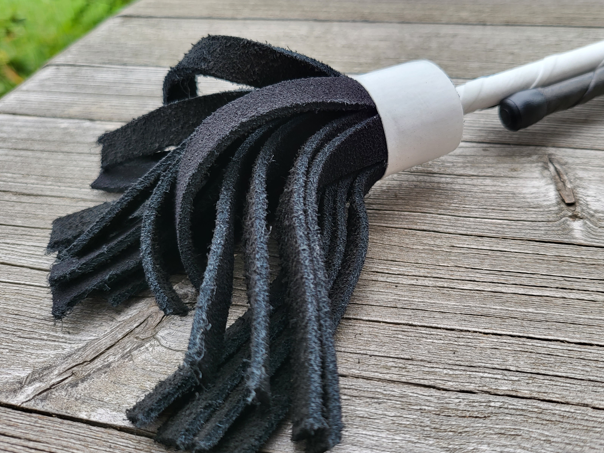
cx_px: 354
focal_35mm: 30
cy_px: 218
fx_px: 523
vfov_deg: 46.8
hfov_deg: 59.6
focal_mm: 5
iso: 40
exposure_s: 1/100
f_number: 1.8
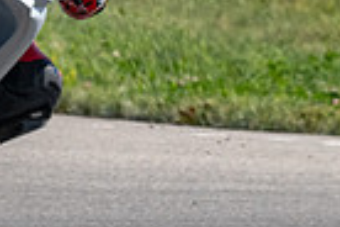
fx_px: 23893
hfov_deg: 0.8
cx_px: -22
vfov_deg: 0.5
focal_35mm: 2530
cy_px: -19
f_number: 16
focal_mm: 600
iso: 1100
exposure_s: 1/1250
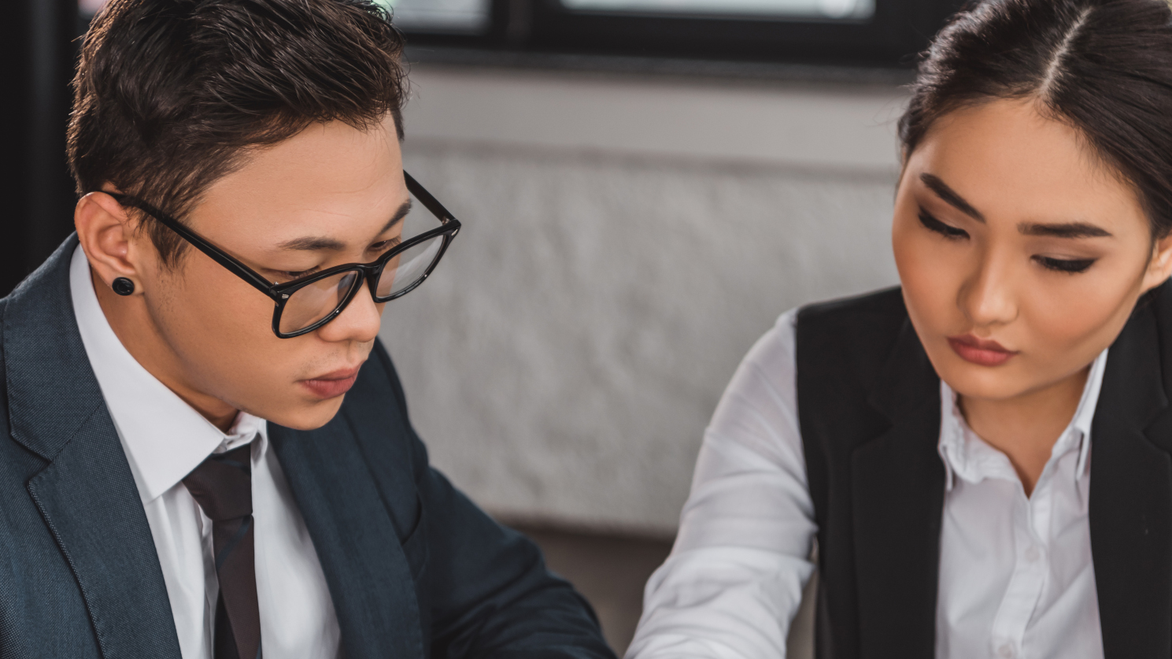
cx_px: 559
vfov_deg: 12.6
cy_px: 453
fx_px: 2983
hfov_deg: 22.2
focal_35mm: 96
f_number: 3.5
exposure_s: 1/200
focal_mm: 62
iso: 160
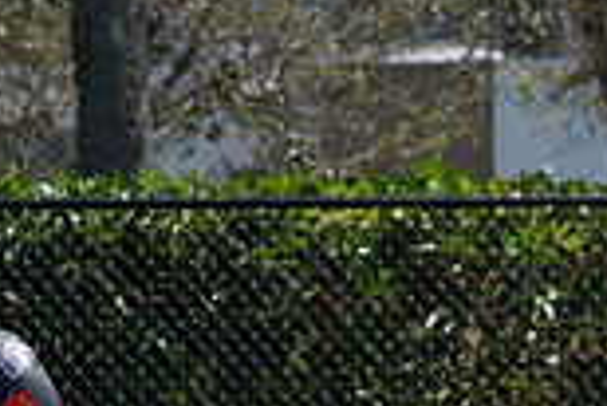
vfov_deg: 2.7
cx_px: -118
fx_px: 8590
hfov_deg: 4.0
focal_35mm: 509
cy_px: 333
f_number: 7.1
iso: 200
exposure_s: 1/800
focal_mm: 90
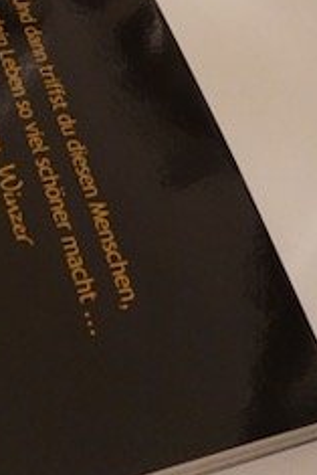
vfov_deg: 22.7
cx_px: 86
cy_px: -156
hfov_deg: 17.2
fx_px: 1042
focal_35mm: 79
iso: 2000
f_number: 3.5
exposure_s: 1/125
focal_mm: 11.01
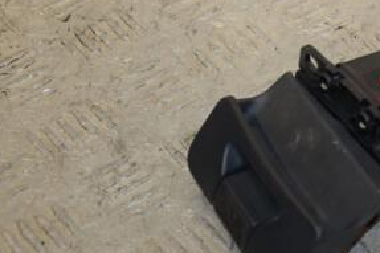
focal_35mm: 157
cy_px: 57
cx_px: 356
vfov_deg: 8.7
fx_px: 1656
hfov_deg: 13.0
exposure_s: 1/200
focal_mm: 50
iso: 800
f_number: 5
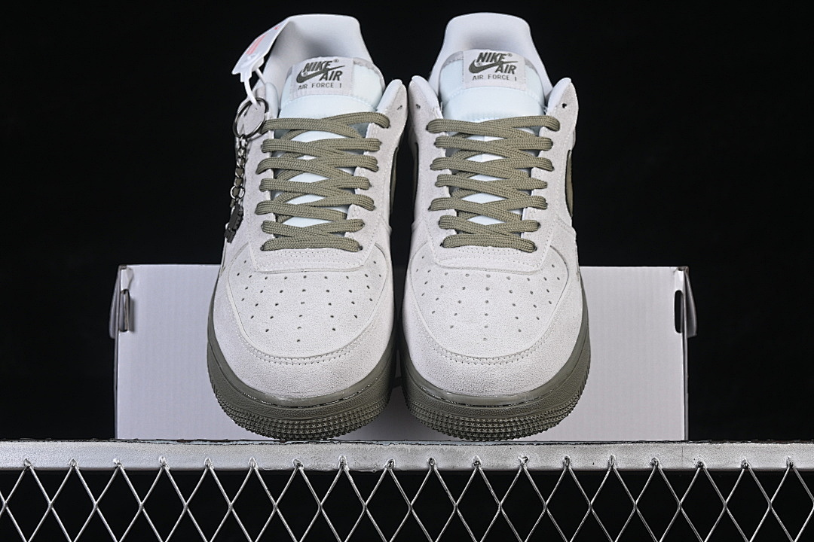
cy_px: 271
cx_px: 407
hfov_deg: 27.0
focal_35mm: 75
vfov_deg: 18.2
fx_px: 1696
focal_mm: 50
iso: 160
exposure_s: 1/80
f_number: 8
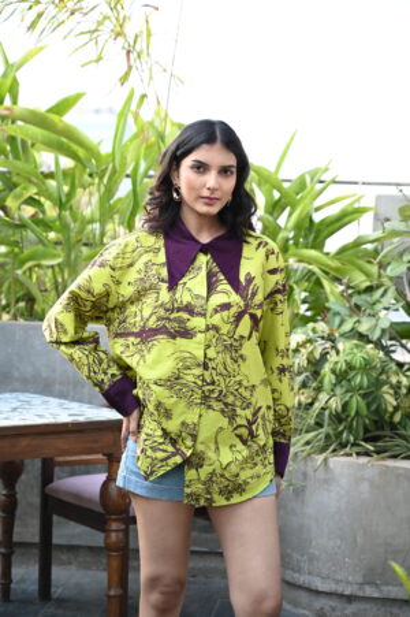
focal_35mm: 70
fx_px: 1198
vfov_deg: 28.9
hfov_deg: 19.4
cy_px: 308
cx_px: 205
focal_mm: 70
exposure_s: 1/200
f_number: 4
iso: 250
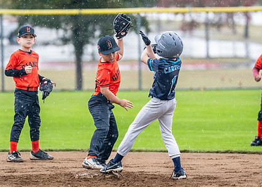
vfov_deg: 3.4
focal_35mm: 427
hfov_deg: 4.7
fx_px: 3175
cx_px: 107
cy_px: 81
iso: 1250
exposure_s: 1/1000
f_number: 2.8
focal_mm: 200
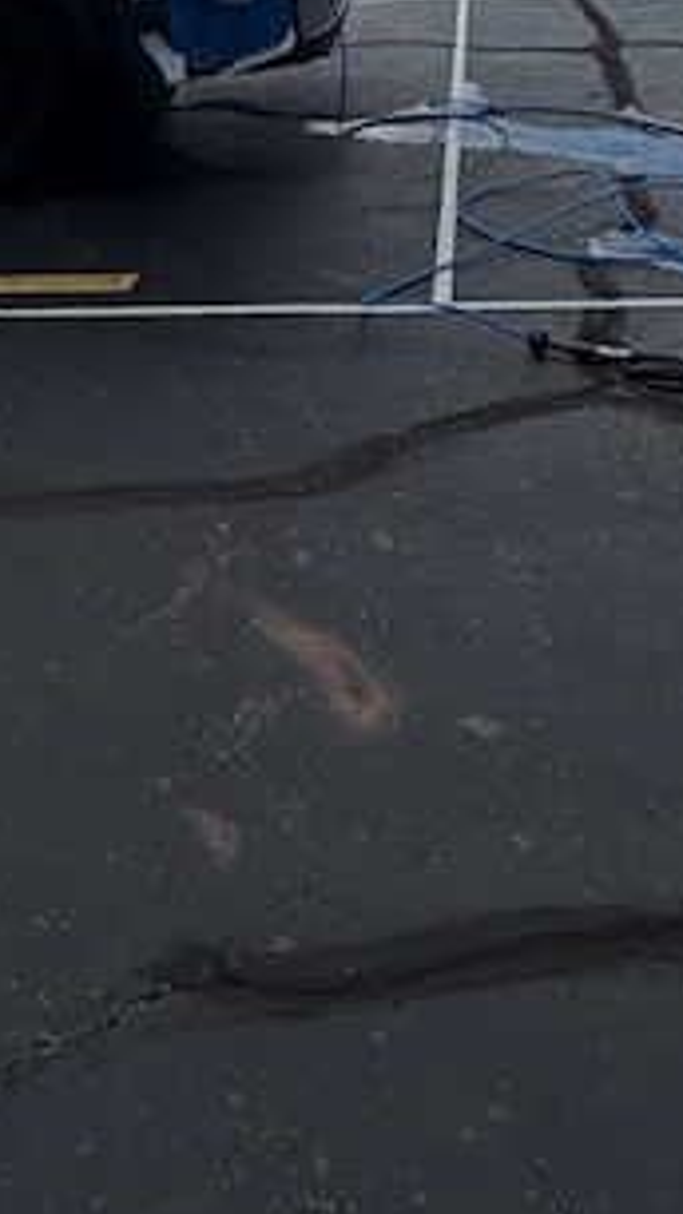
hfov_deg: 23.5
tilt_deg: +3.4
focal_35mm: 51
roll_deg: +2.1
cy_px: -397
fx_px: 1643
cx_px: 298
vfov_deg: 30.9
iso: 20
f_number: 2.2
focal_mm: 2.22
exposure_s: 1/1497
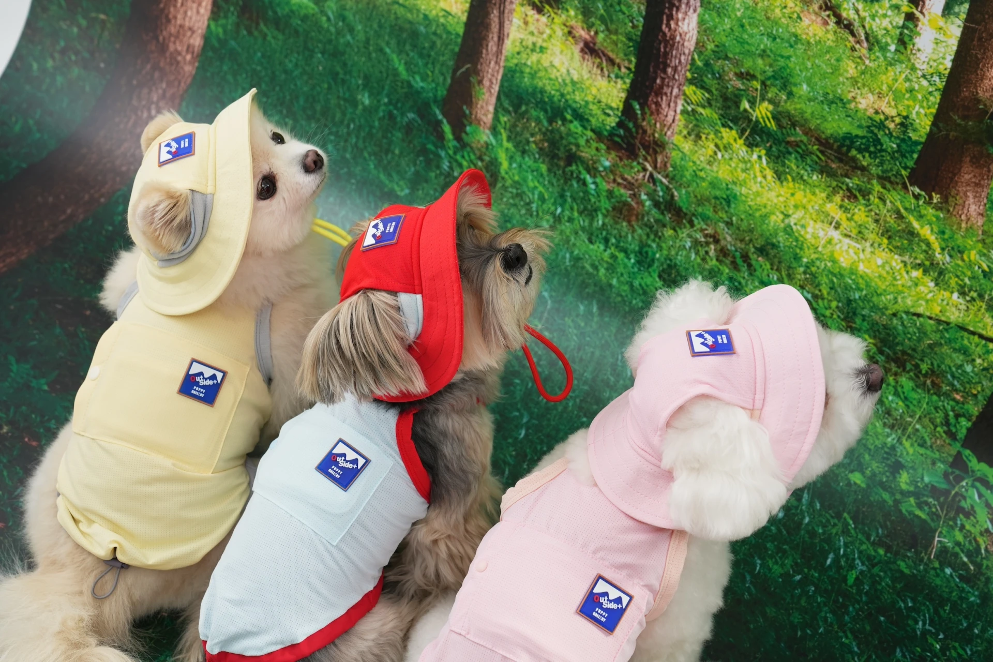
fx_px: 1545
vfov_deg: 24.2
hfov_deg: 35.6
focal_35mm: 56
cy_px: 331
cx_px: 496
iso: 400
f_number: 7.1
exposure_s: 1/160
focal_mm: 56
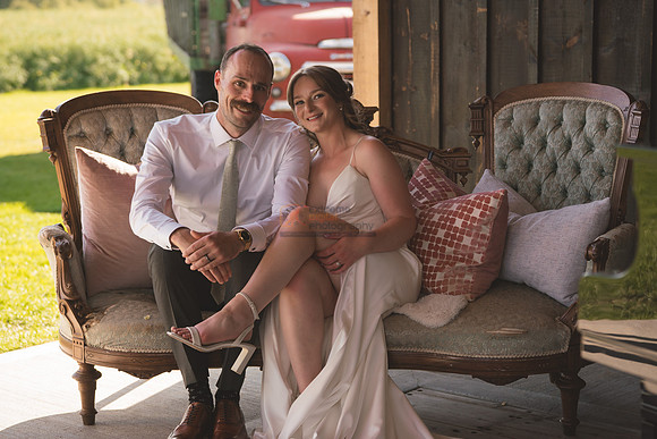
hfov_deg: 27.6
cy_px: 247
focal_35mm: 73
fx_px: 1337
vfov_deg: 18.6
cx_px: 327
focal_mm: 55
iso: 400
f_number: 2.5
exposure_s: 1/1000
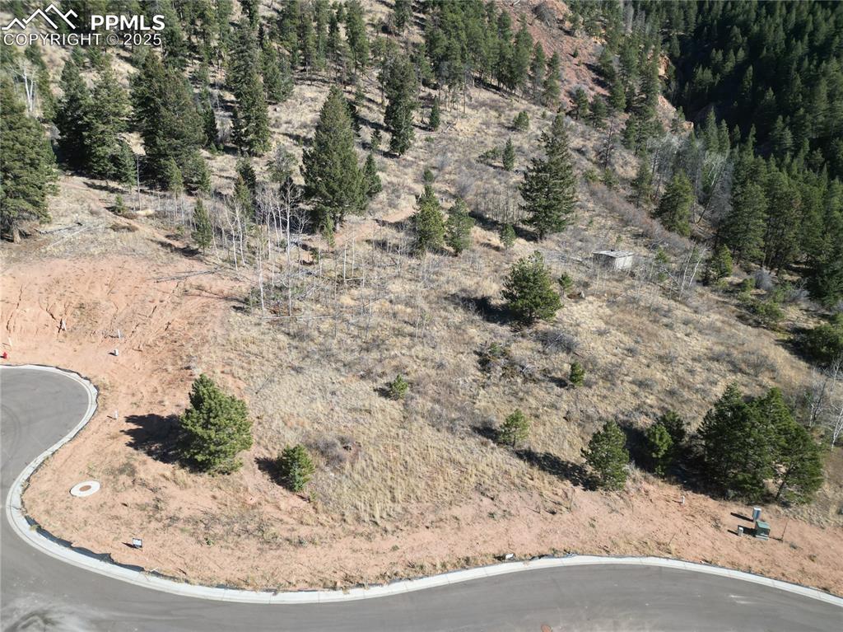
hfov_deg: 71.6
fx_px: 584
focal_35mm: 24
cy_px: 316
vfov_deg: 56.8
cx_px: 422
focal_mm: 6.72
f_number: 1.7
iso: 120
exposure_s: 1/1600
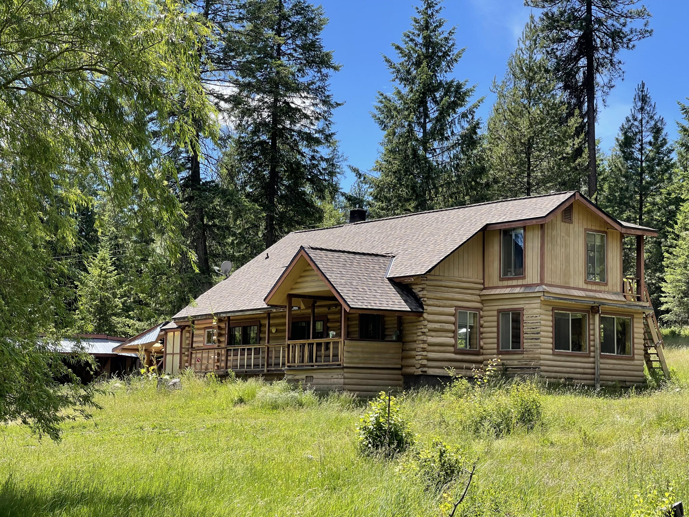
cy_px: 258
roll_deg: -1.4
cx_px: 344
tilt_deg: +6.4
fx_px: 1274
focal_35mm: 64
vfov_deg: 22.9
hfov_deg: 30.3
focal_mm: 7.5
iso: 20
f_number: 2.2
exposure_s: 1/459
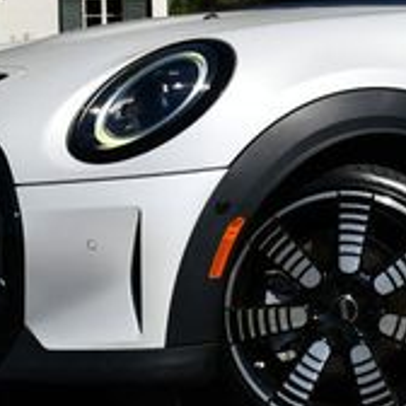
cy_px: 19
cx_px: 474
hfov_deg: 11.0
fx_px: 2070
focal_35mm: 156
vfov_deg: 11.1
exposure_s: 1/400
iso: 100
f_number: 10
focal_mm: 24
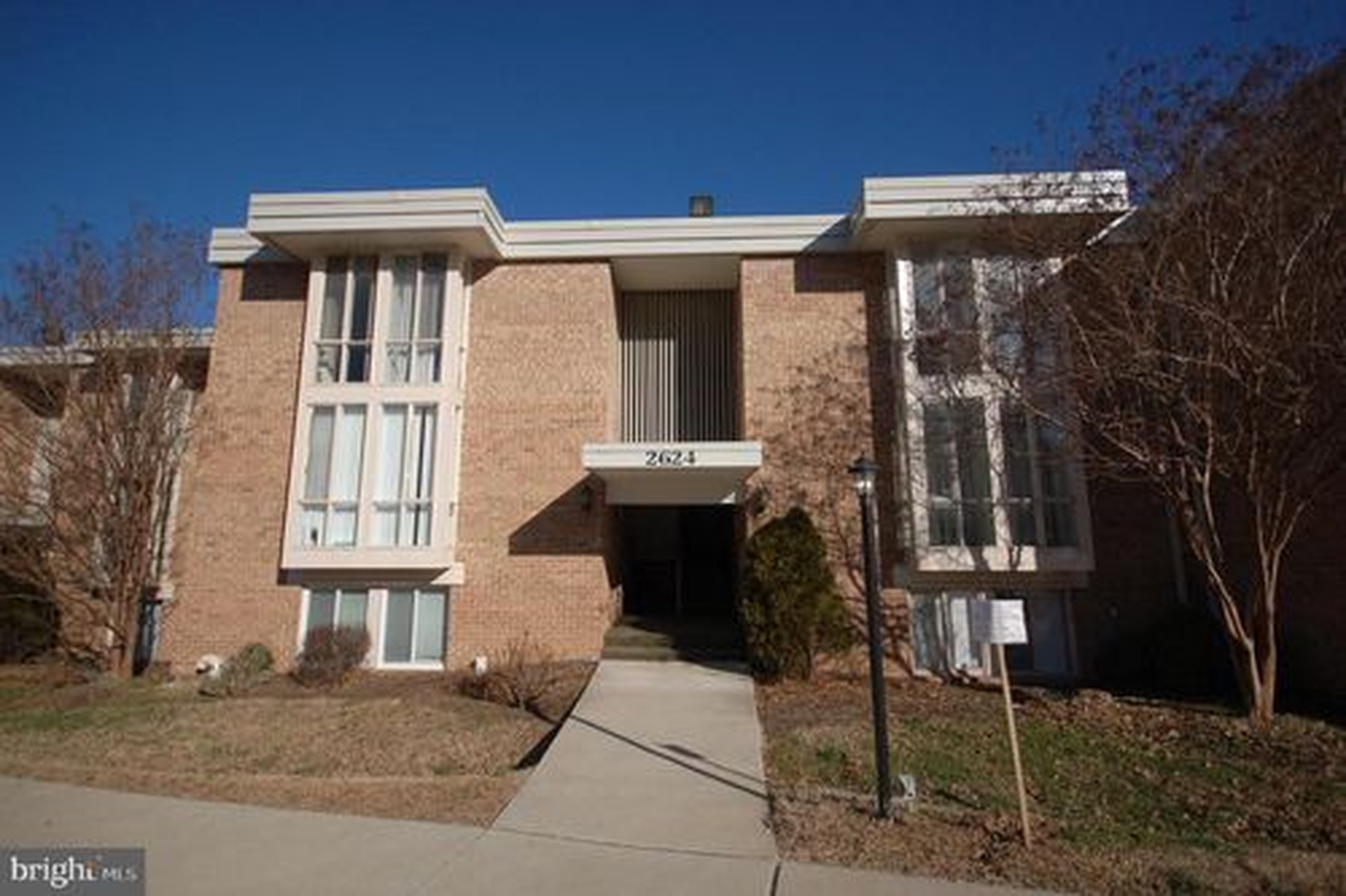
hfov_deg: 100.4
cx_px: 673
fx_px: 561
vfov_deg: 77.3
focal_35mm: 15
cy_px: 448
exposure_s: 1/2500
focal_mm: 10
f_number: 4
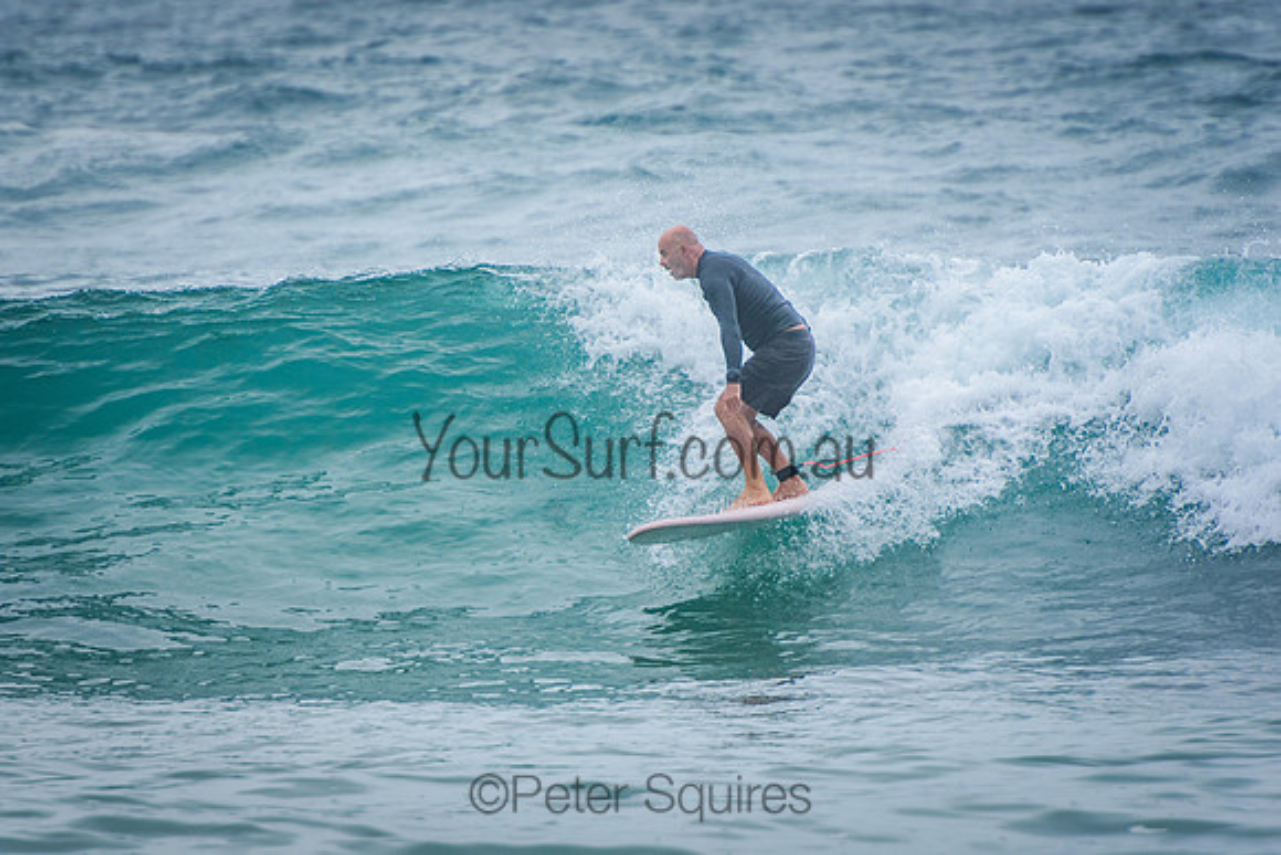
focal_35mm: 600
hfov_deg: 3.4
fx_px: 21354
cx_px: 640
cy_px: 428
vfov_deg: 2.3
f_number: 5.6
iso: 400
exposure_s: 1/2000
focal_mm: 400
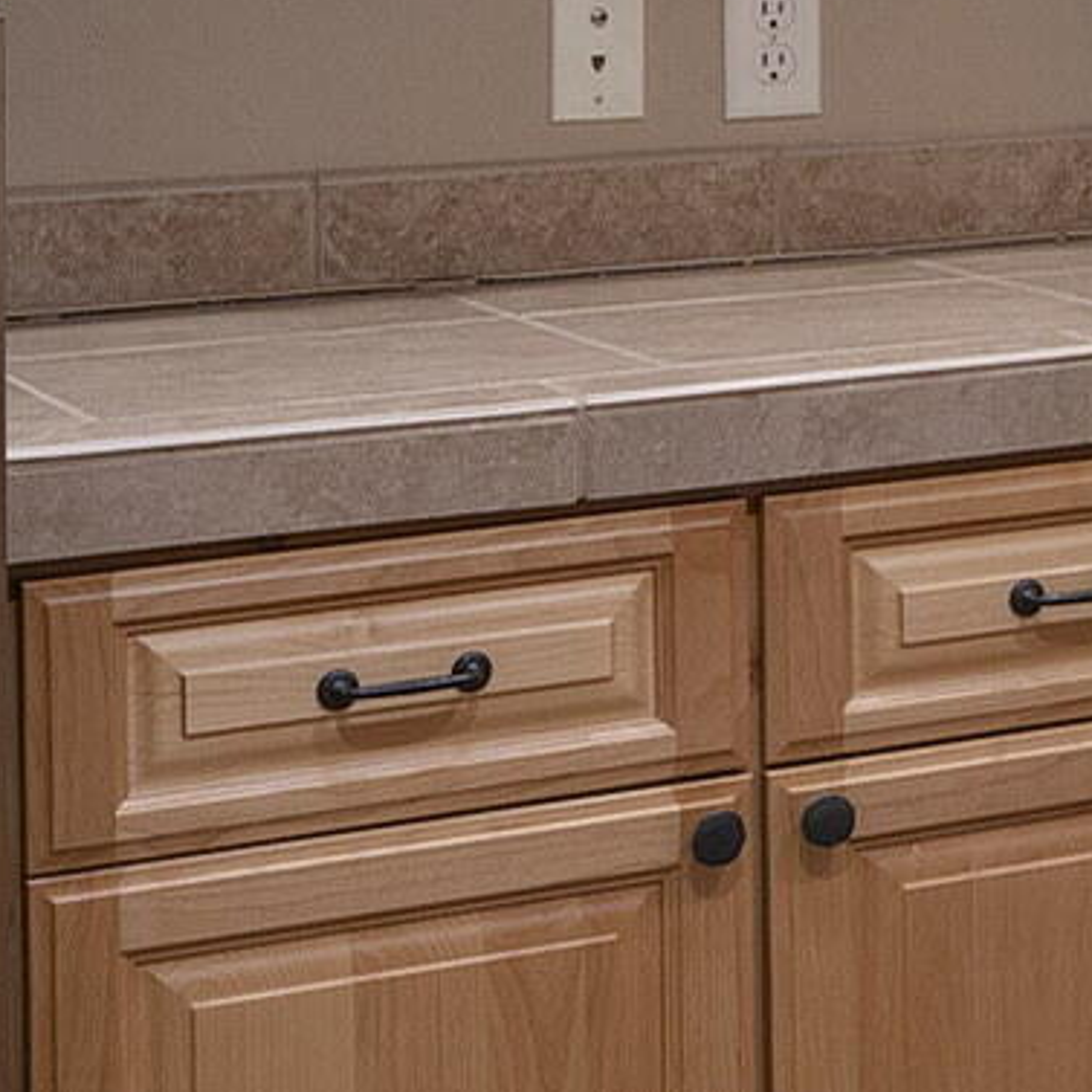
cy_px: -148
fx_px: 4283
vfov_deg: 14.2
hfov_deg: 12.4
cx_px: 2352
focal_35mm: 120
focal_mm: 19
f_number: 9
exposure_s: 1/2
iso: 200
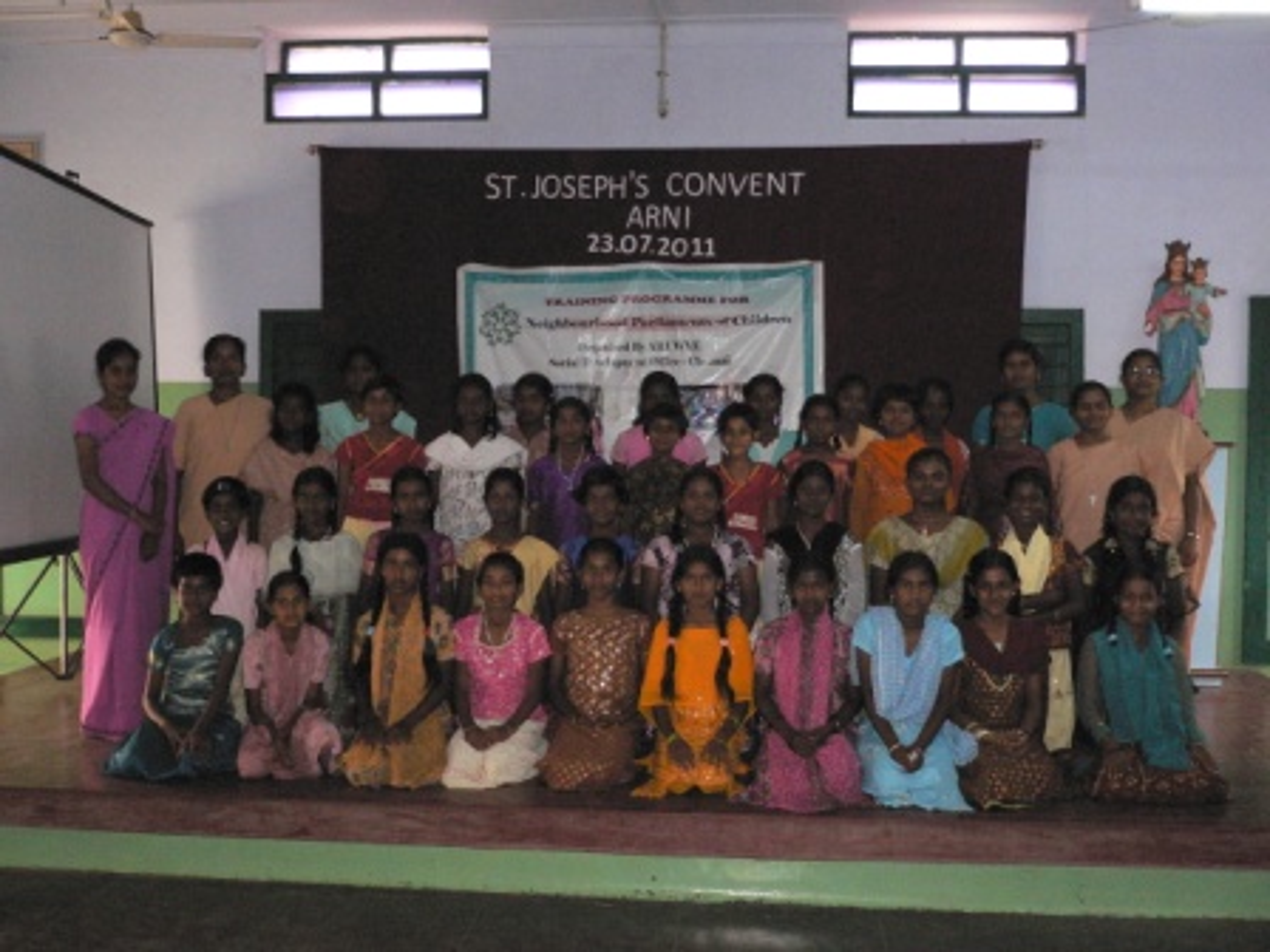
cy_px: 476
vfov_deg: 35.1
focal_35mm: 41
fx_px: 1504
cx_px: 635
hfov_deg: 45.8
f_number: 3.1
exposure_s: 1/60
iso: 400
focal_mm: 6.8
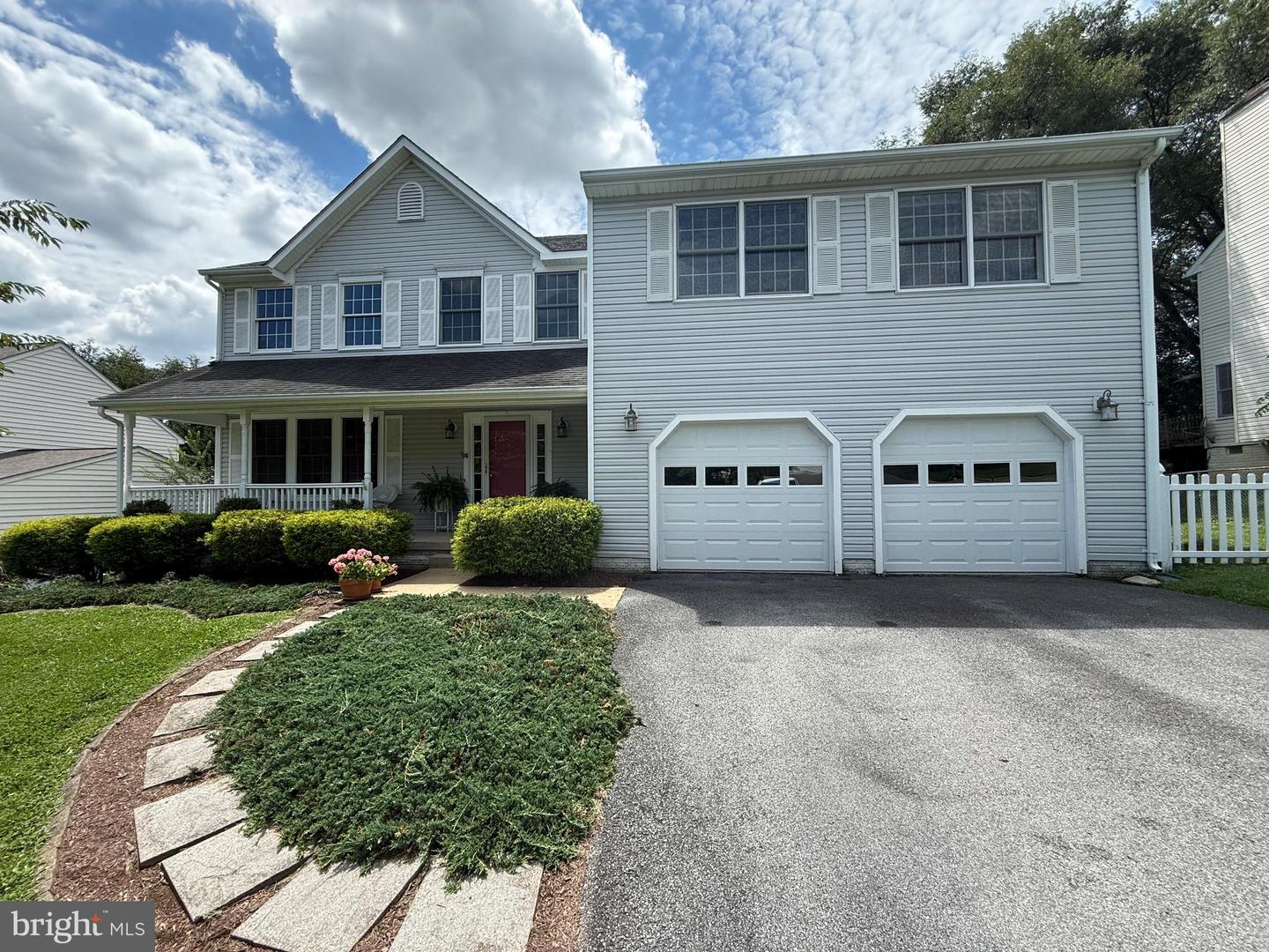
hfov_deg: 102.1
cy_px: 476
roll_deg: +1.2
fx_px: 513
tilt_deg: +1.4
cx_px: 634
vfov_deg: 85.7
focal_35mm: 14
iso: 50
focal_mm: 2.22
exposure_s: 1/1339
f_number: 2.2
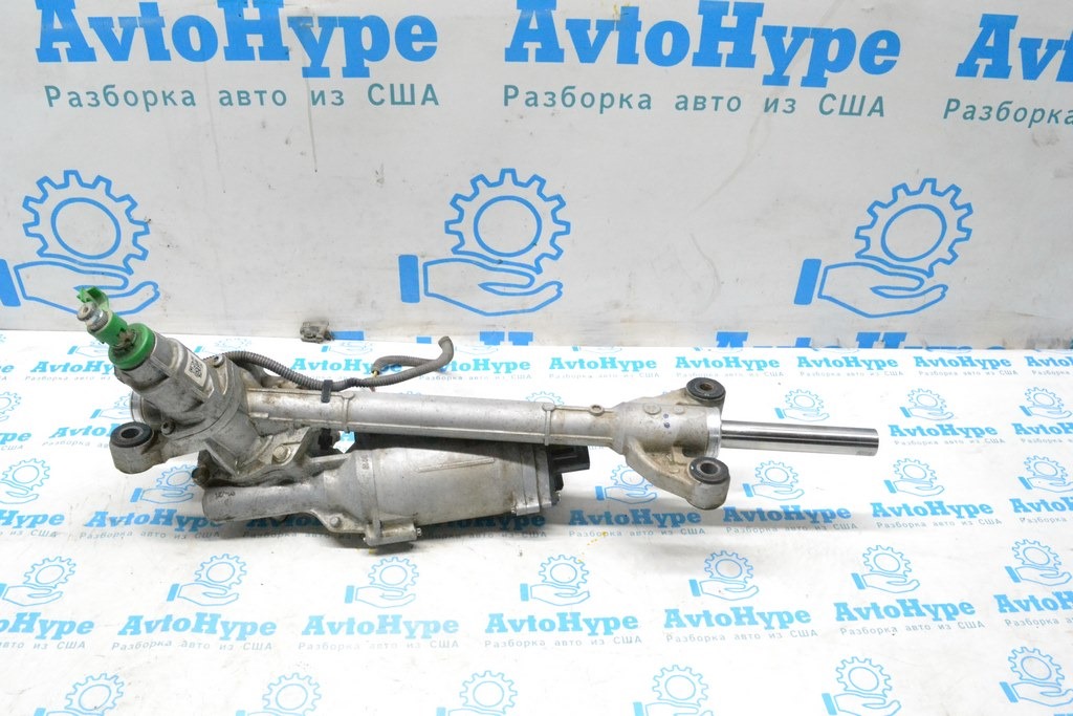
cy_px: 358
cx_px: 536
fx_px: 894
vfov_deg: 43.6
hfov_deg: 61.9
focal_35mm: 30
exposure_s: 1/160
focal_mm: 20
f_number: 9
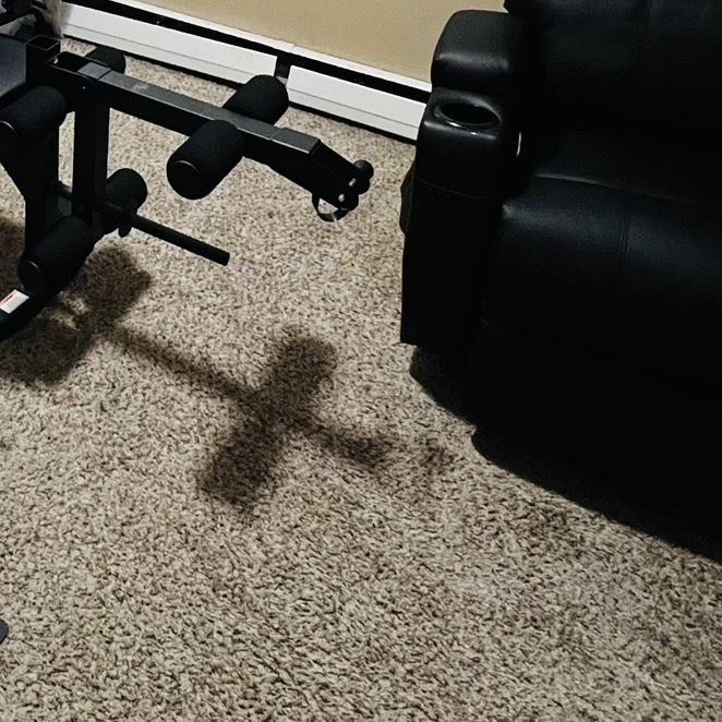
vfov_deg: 35.5
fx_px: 944
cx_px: 26
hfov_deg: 38.0
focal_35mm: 40
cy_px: -81
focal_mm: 1.57
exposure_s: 1/60
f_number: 1.8
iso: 640
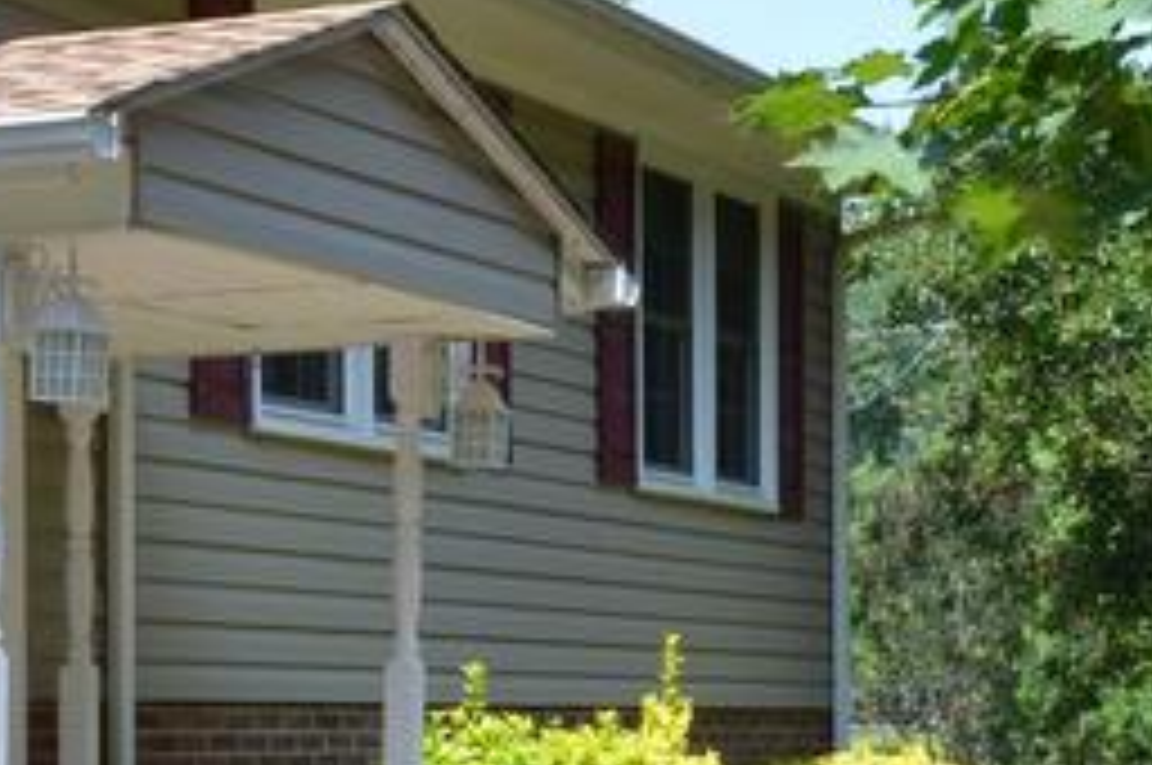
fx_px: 3452
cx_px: 81
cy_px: 788
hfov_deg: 18.6
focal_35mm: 108
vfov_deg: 12.5
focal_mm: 18
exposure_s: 1/320
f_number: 9
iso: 400
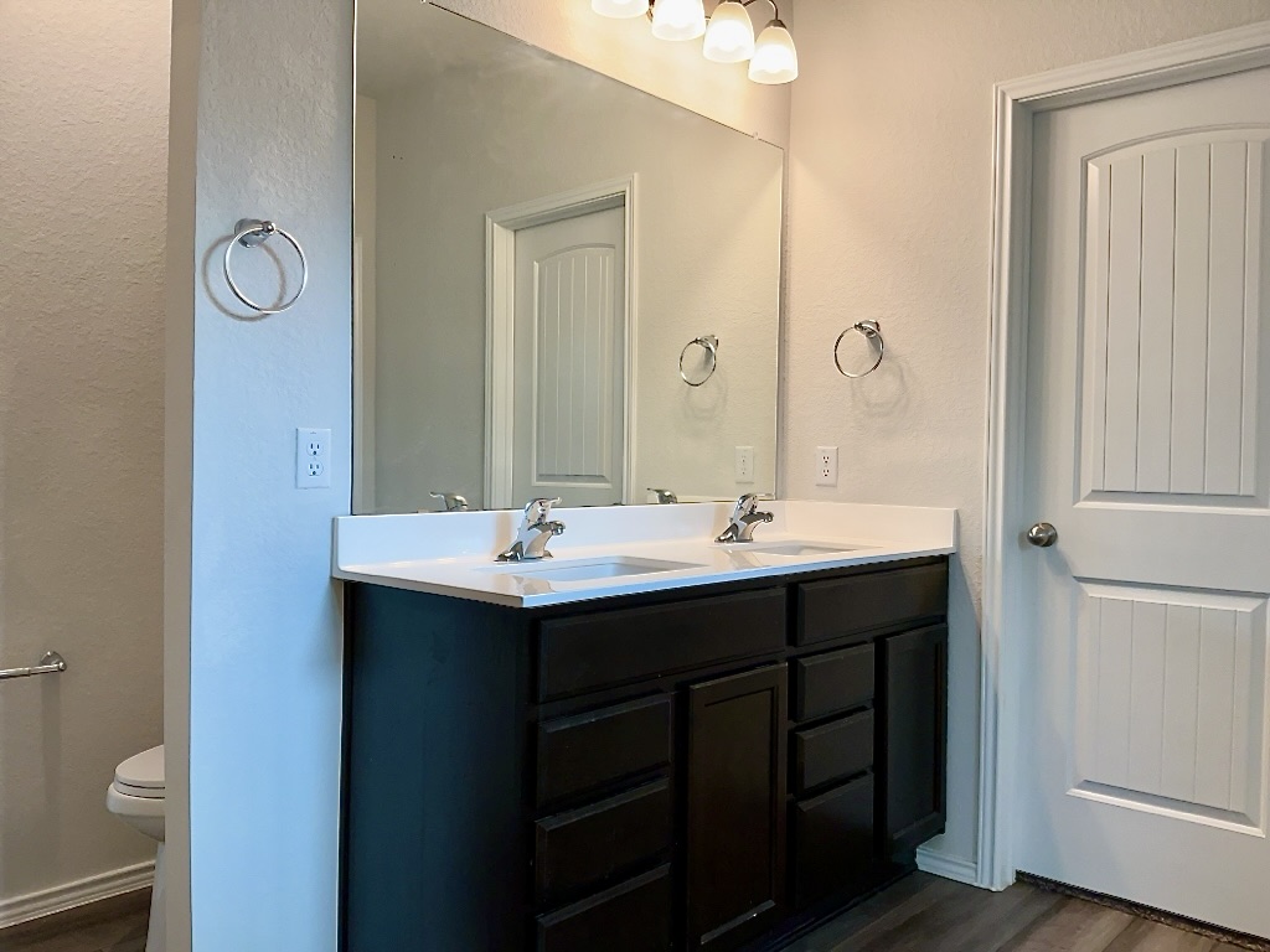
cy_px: 476
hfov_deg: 65.3
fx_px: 991
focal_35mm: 27
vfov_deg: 51.4
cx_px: 635
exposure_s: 1/60
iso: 32
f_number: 1.8
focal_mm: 3
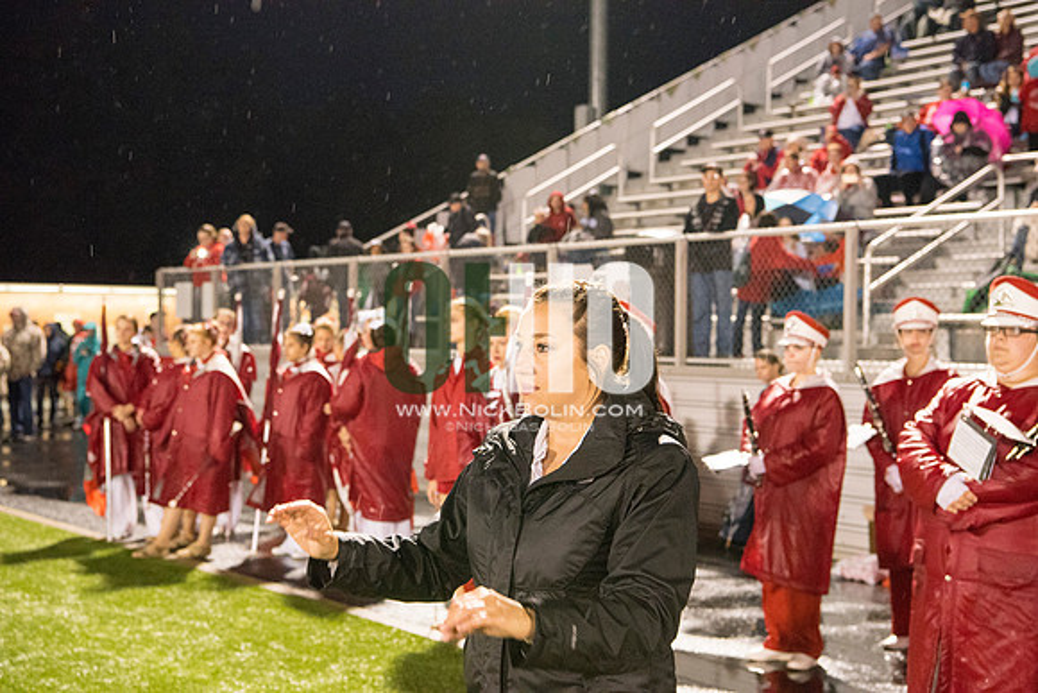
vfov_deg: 24.2
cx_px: 519
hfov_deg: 35.6
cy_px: 346
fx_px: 1615
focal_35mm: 56
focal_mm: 56
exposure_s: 1/160
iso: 5000
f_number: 5.6
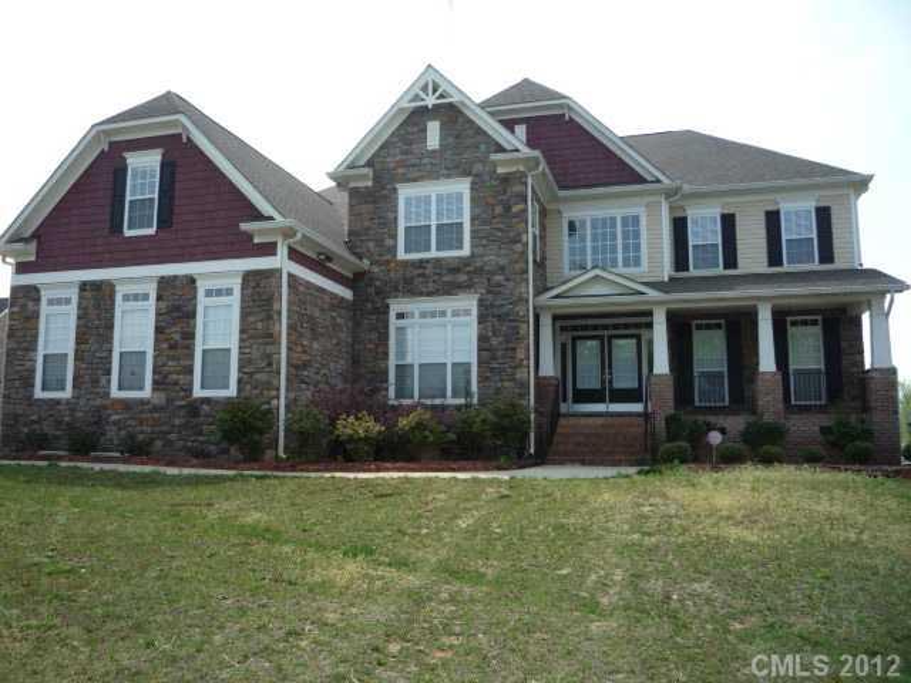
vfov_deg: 46.8
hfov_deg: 60.0
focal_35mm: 30
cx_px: 456
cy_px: 342
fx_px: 790
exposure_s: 1/400
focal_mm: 5.2
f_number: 4
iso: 100
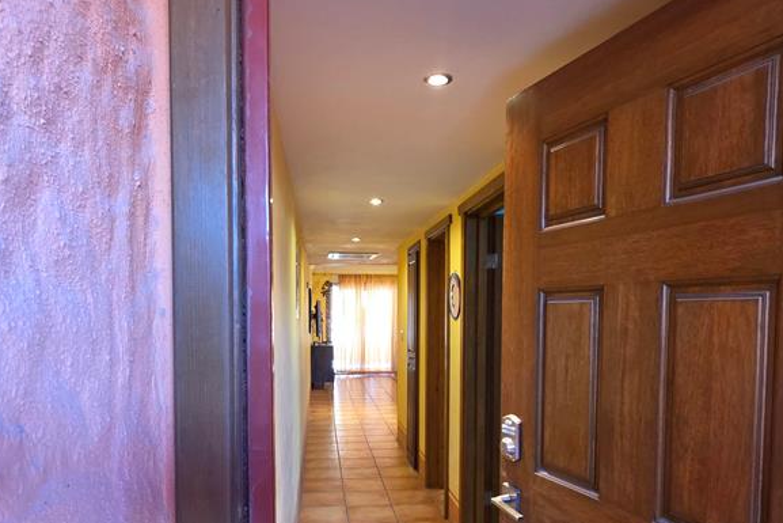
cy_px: 359
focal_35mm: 24
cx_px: 372
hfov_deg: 73.7
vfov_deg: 51.9
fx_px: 522
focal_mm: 2.2
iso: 400
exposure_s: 1/60
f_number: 1.9
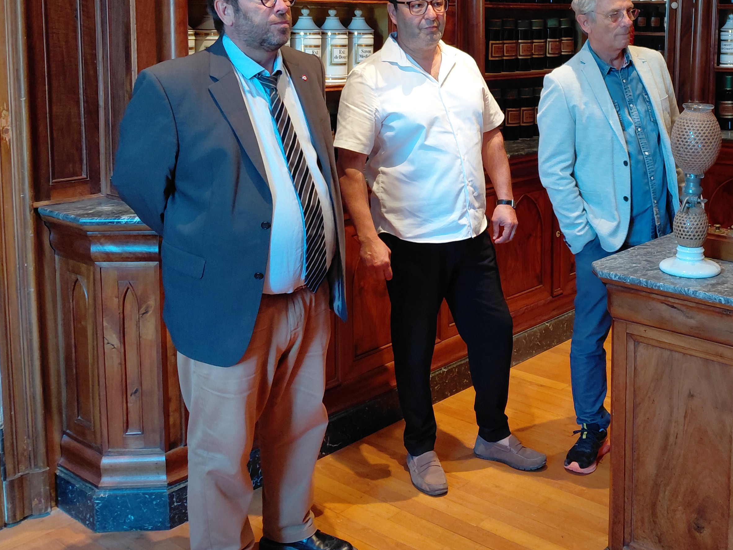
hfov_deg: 42.8
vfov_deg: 32.9
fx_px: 911
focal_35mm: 43
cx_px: 527
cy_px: 135
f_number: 1.8
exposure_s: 1/25
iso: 320
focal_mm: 4.69
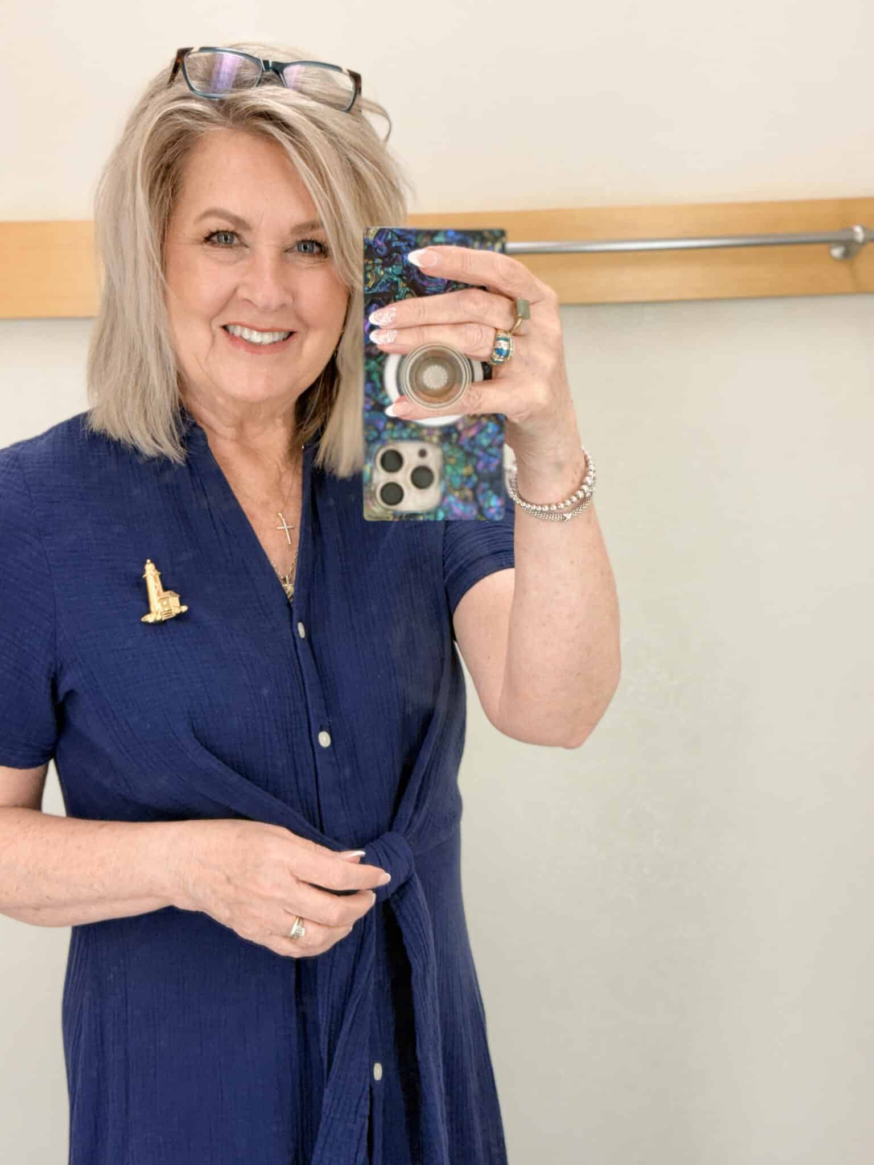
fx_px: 1616
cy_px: 582
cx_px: 437
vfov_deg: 39.7
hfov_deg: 30.3
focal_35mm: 48
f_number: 1.78
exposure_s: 1/60
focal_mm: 6.76
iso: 64
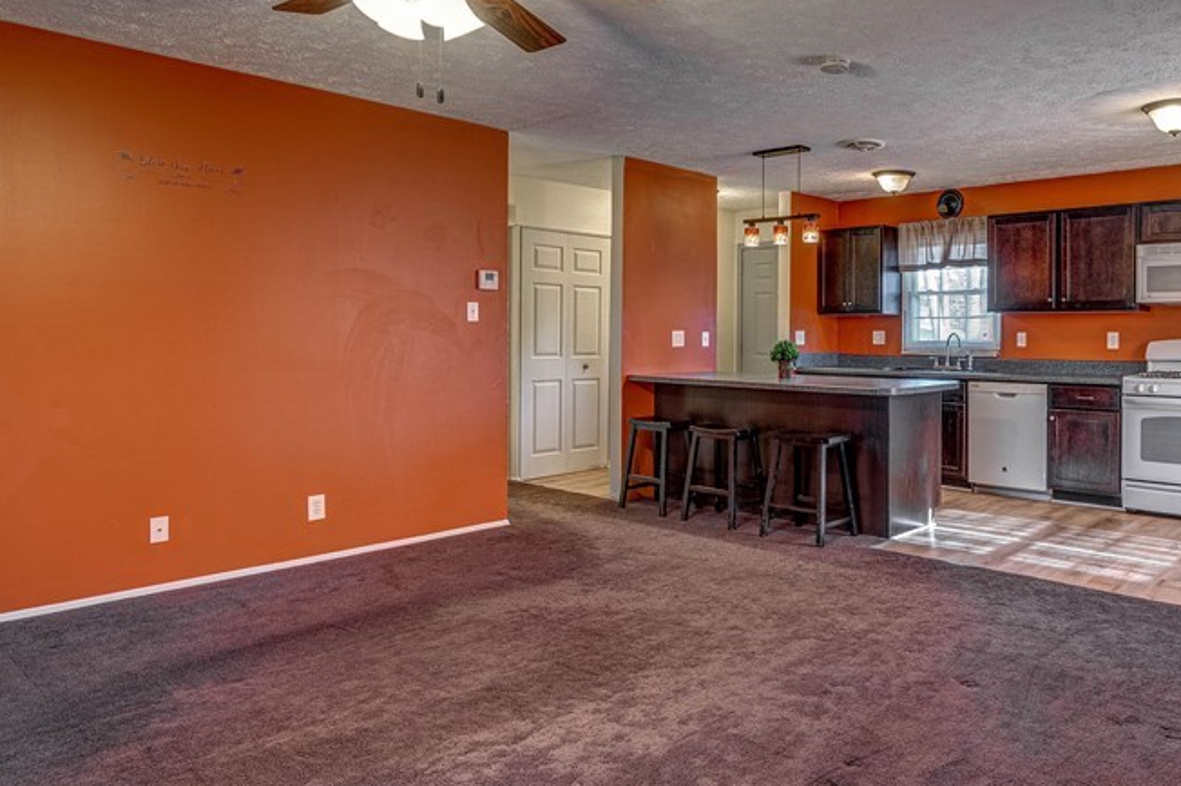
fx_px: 820
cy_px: 291
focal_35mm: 25
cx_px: 801
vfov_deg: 50.7
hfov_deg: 69.2
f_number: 8
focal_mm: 10
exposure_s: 1/4
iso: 320
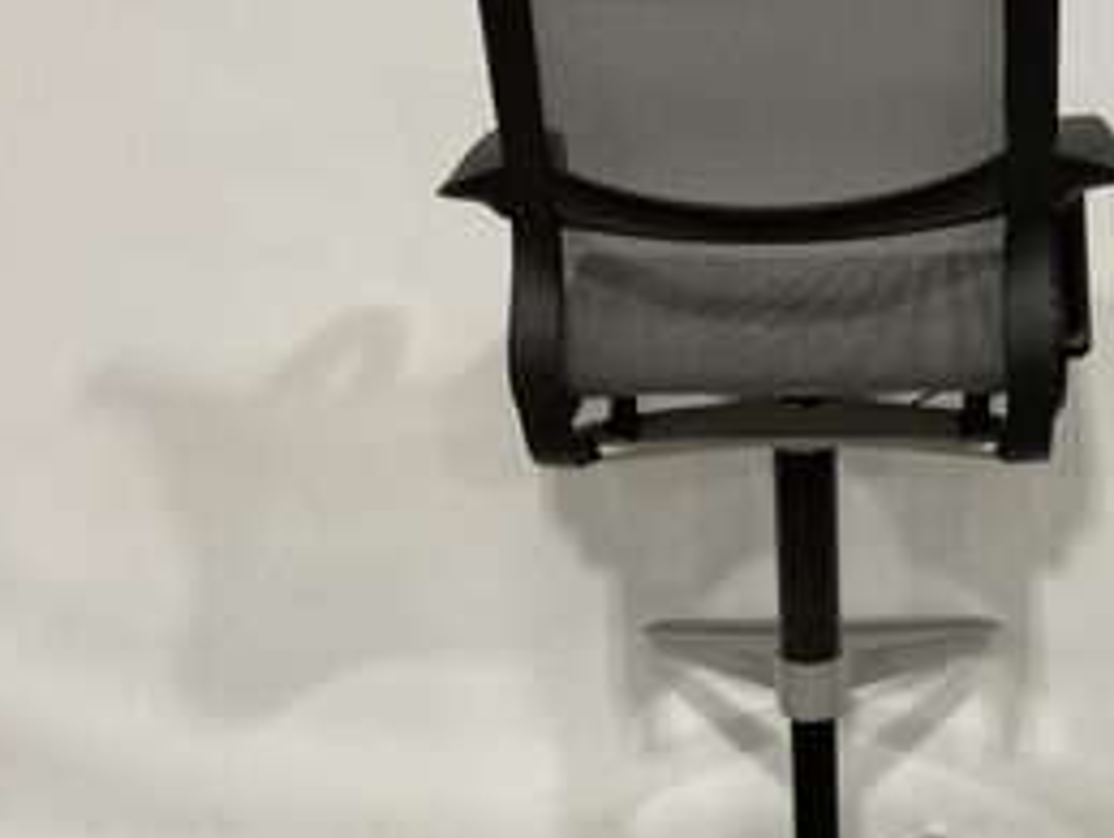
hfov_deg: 33.7
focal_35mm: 56
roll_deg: +0.4
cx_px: 817
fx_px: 1805
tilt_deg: -21.4
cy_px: 565
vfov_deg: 26.0
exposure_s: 1/60
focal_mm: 3
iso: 100
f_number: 1.8
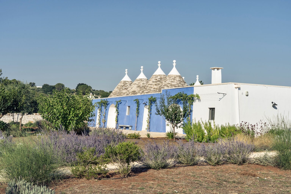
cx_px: 146
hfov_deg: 42.7
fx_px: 372
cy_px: 97
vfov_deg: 29.2
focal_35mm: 46
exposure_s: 1/250
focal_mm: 46
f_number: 14
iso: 200
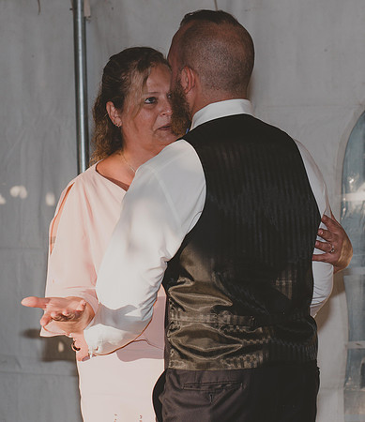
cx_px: 91
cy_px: 196
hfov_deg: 8.7
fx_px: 2398
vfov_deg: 10.1
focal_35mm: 186
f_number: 7.1
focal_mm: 85
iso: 100
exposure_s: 1/200
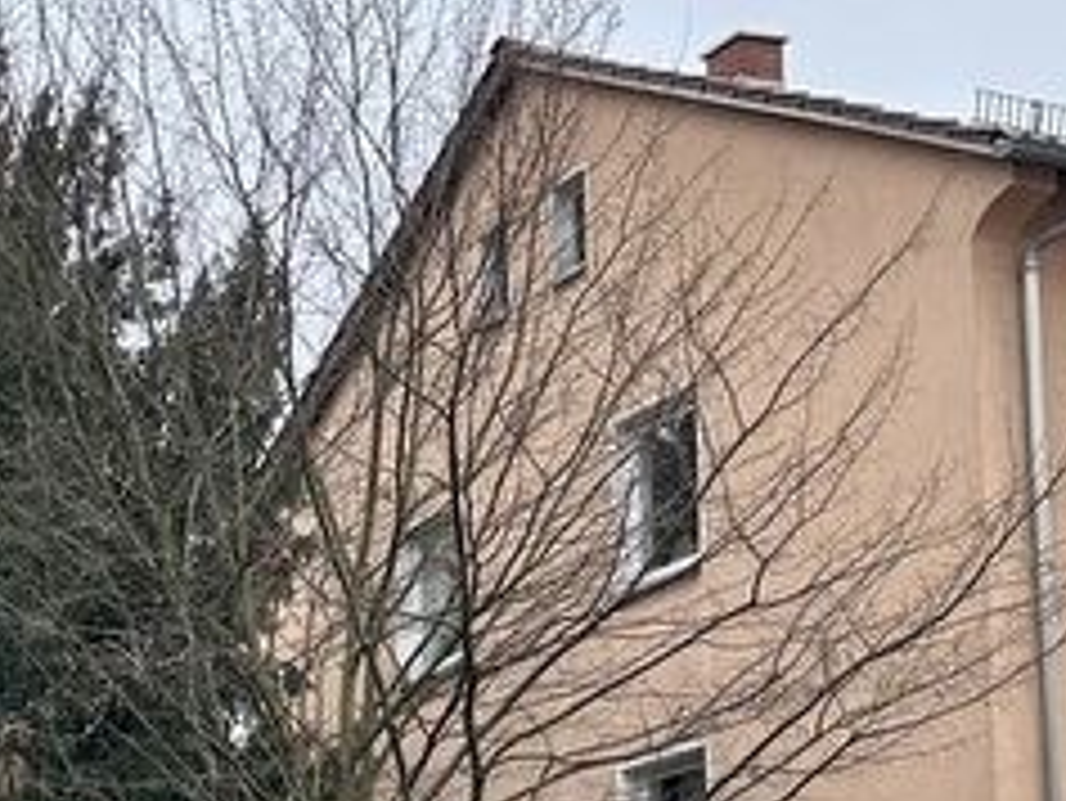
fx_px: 2496
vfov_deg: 17.5
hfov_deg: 22.3
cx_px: -198
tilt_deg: +9.2
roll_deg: -0.5
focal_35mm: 81
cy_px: 914
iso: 80
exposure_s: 1/282
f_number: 1.78
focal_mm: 6.86
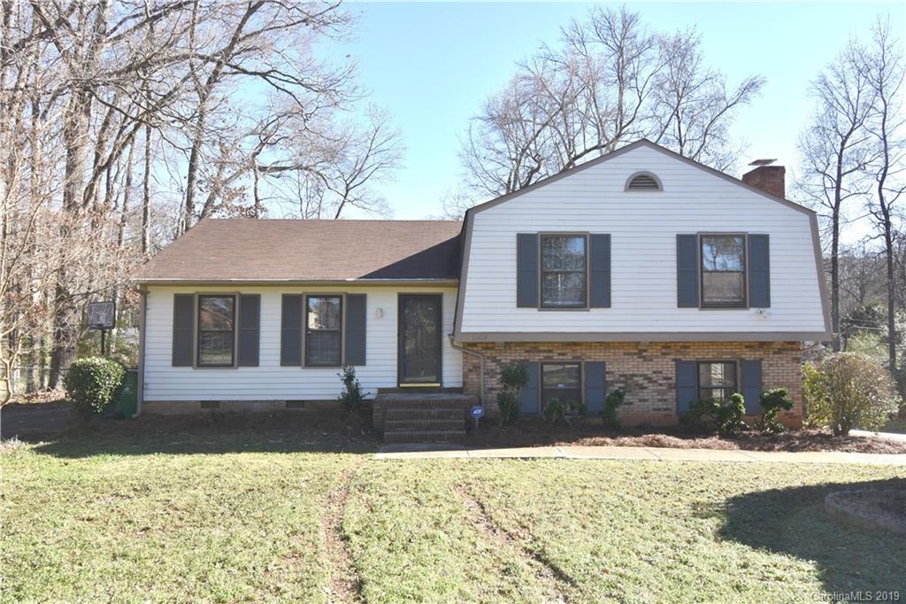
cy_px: 302
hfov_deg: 73.8
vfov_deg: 53.1
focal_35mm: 24
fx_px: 604
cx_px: 453
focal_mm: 16
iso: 320
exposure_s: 1/500
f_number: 8
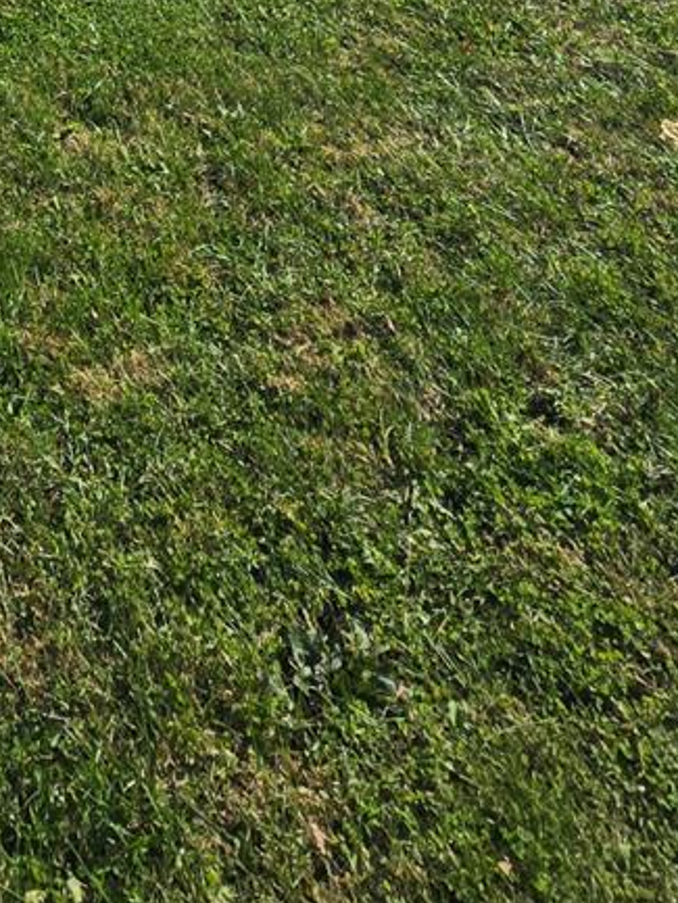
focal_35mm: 45
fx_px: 1175
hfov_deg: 28.1
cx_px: -139
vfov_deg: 27.4
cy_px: -484
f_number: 2.2
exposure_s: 1/2265
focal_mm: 2.2
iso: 50
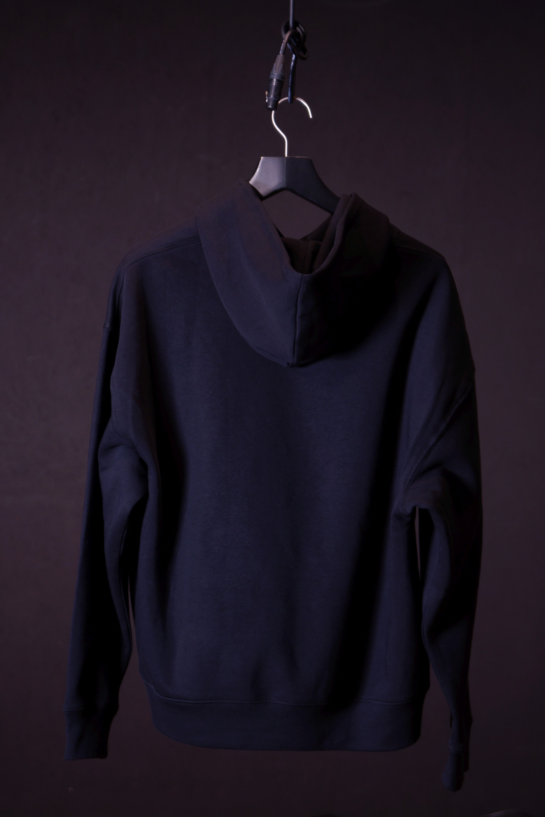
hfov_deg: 10.8
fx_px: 2895
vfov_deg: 16.1
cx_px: 272
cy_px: 408
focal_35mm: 128
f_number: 5
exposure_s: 1/8
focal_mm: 85
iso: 100
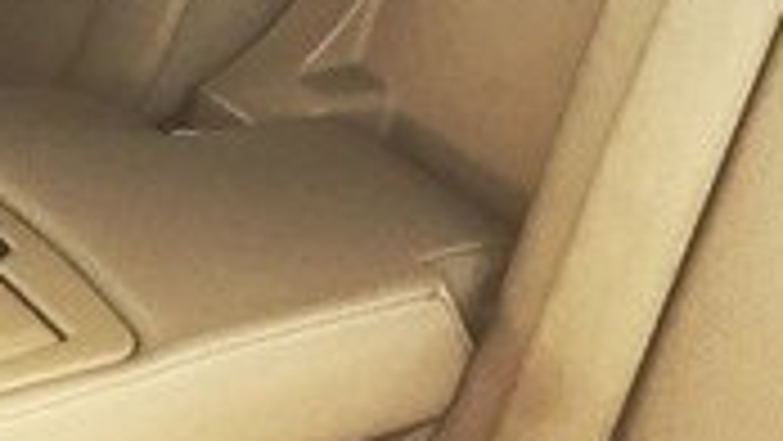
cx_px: 310
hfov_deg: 17.8
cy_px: -72
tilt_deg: -23.5
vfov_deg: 10.0
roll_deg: +6.2
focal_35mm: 120
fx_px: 2492
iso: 32
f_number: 2.2
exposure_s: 1/33
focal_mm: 4.15
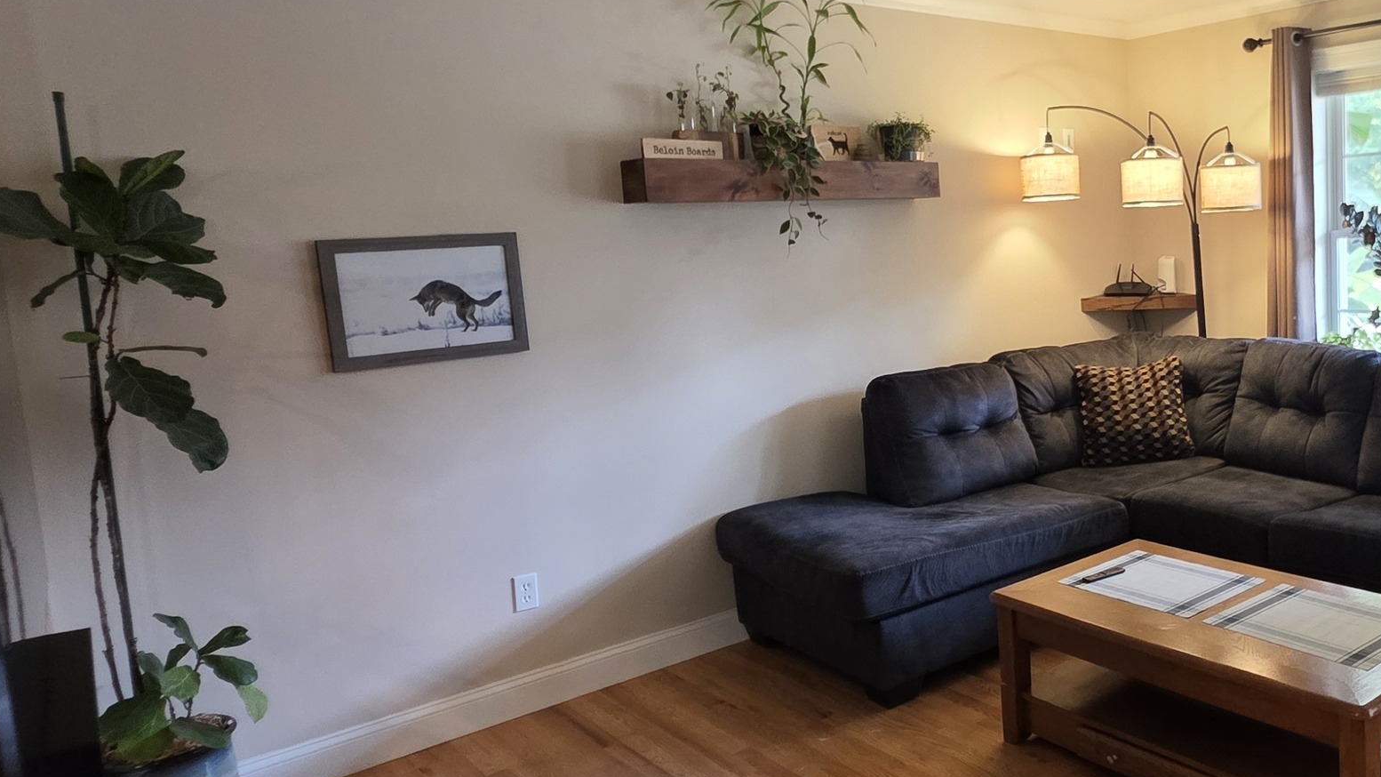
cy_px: 374
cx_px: 1103
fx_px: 1025
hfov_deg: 62.3
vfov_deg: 41.5
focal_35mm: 28
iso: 320
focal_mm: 2.2
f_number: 1.9
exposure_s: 1/60
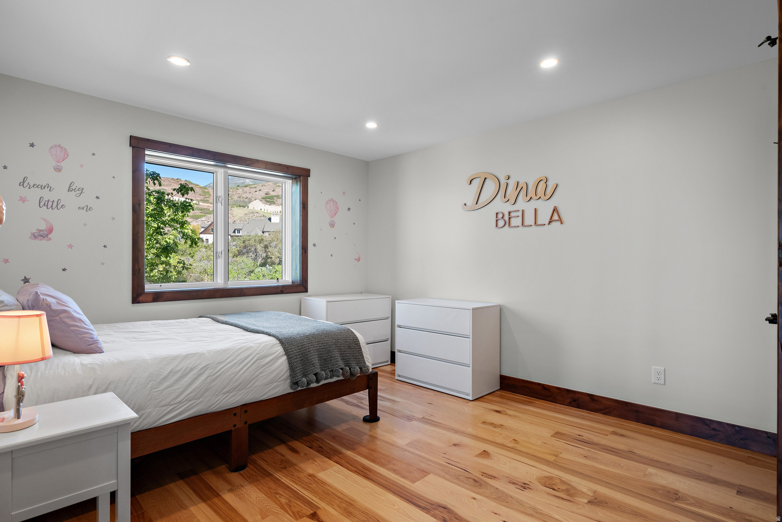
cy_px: 261
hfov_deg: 88.4
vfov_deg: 66.0
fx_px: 402
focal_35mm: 18
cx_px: 391
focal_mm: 18.5
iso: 500
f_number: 8
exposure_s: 1/6
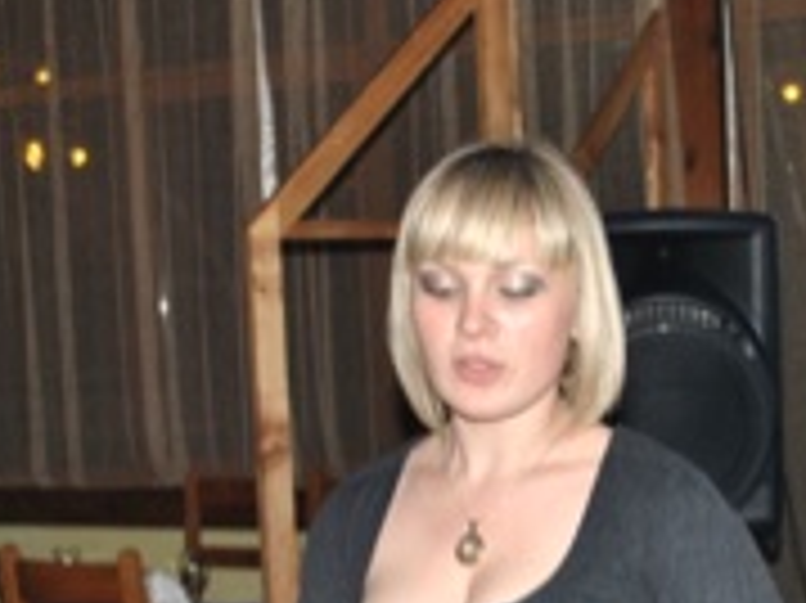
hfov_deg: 23.1
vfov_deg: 17.3
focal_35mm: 84
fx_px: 1955
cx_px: 567
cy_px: 536
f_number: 3.8
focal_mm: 20
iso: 200
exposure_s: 1/60
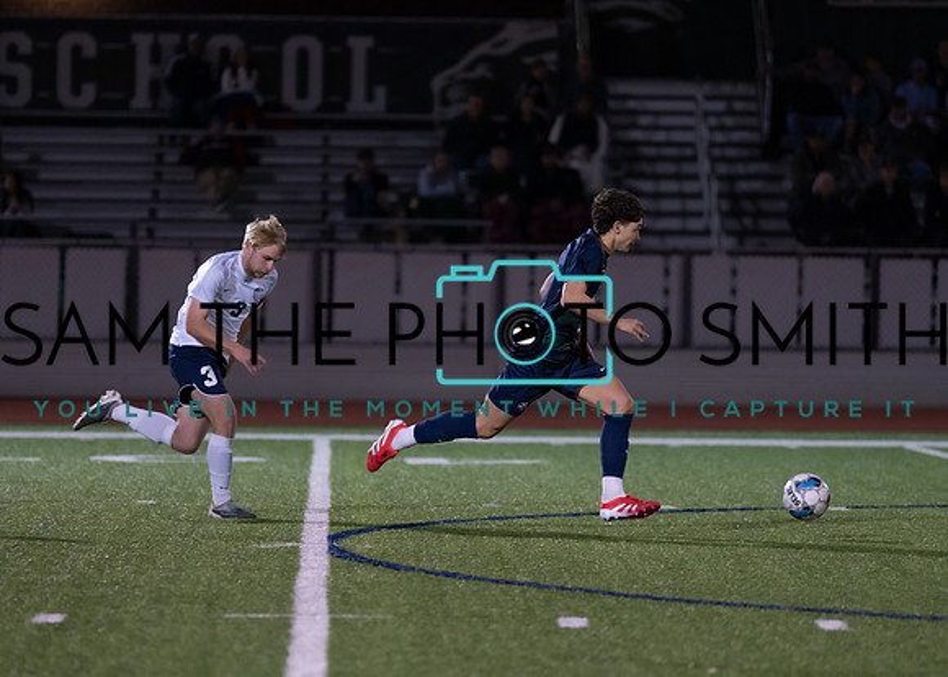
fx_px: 7091
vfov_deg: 5.5
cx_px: 385
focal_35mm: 263
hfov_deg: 7.6
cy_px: 355
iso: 2500
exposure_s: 1/1000
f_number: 2.8
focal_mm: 200
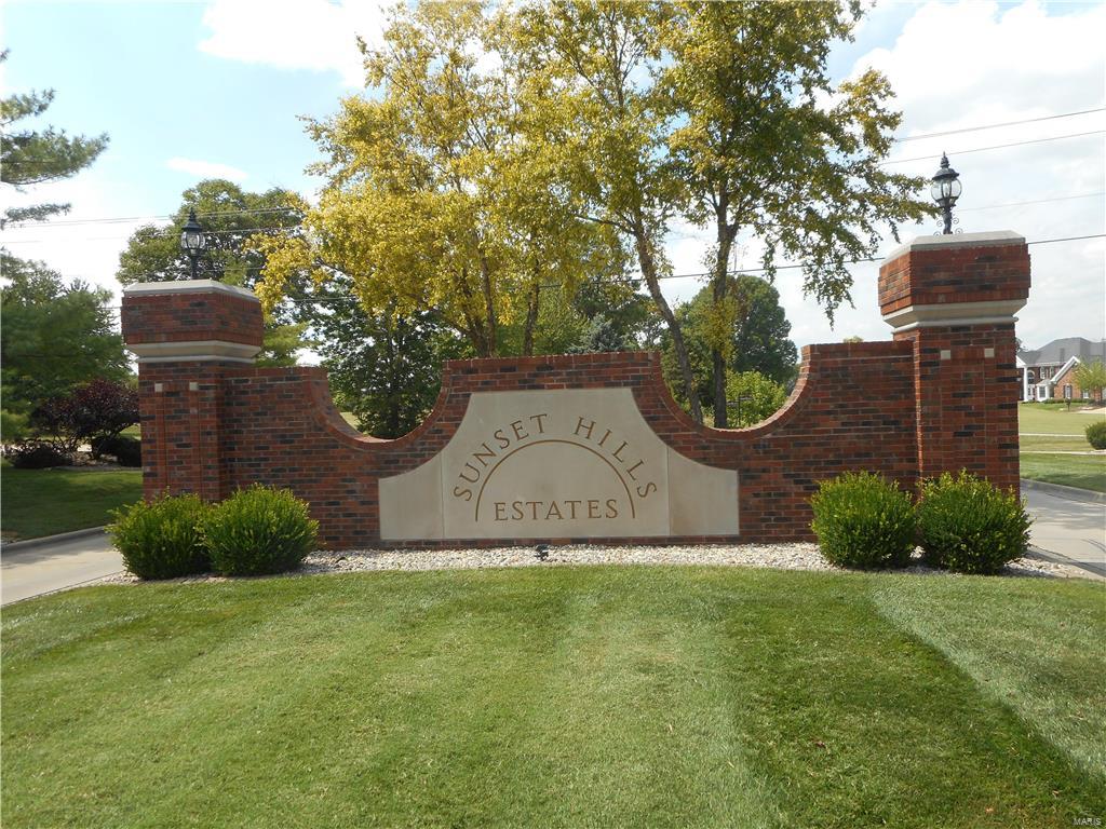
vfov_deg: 54.9
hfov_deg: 69.4
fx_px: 799
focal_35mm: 25
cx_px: 553
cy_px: 414
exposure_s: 1/400
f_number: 3.7
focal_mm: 4.5
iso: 80
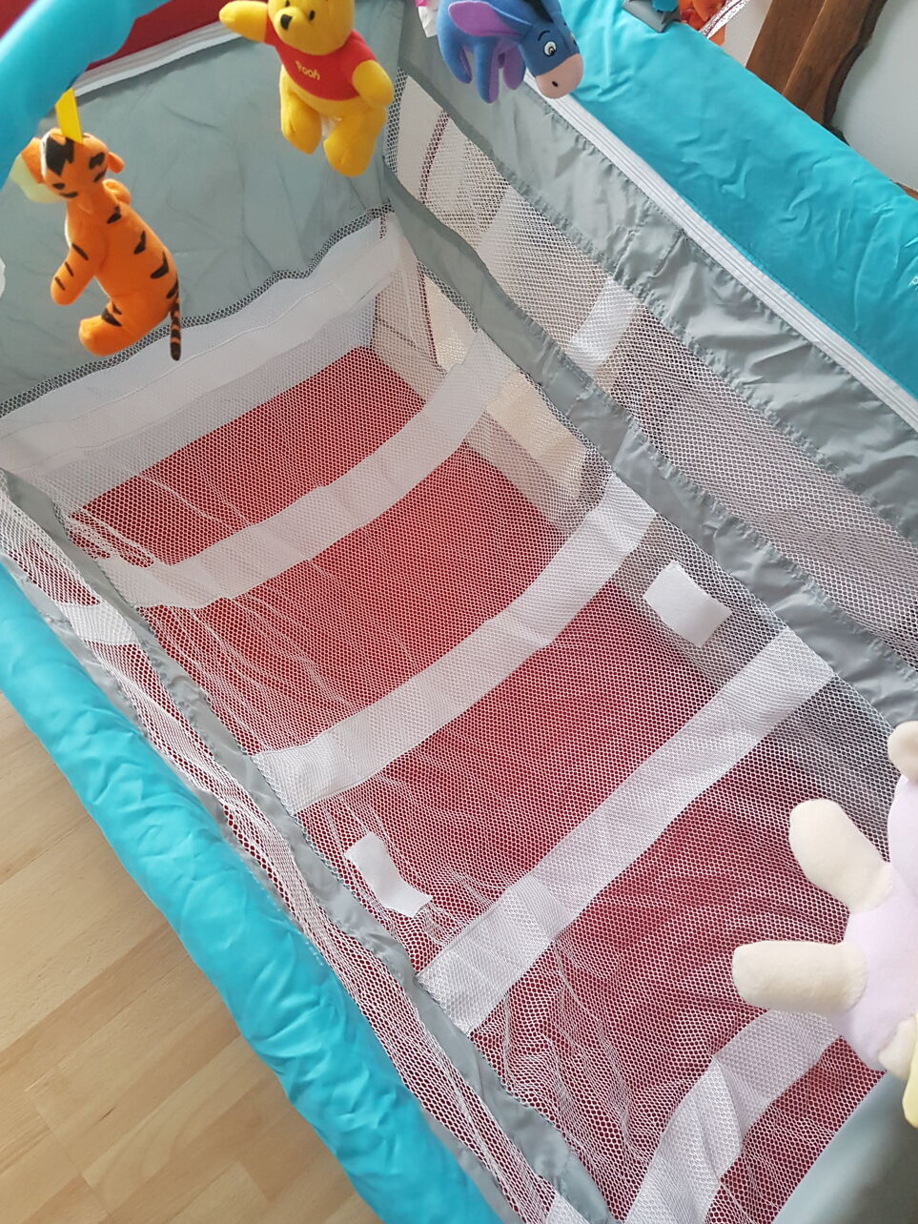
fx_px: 955
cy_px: 610
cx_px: 454
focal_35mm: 27
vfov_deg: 65.3
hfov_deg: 51.4
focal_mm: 4.2
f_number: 1.7
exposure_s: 1/20
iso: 200
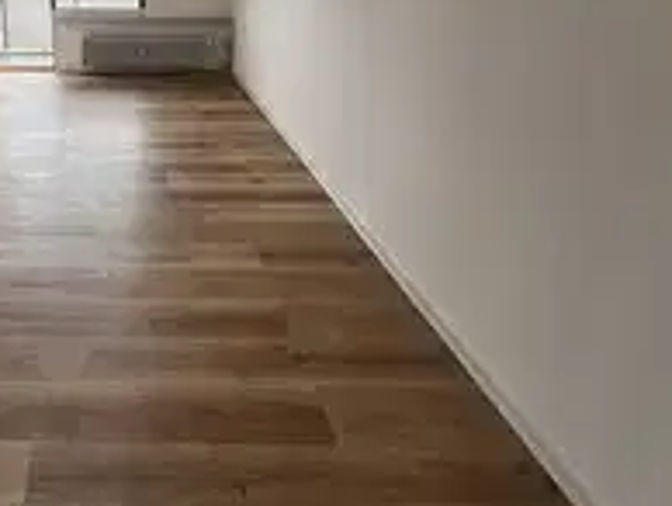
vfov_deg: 52.1
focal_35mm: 25
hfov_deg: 63.1
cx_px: 130
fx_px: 486
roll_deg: +0.2
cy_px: 114
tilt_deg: -16.5
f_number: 1.8
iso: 32
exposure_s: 1/106
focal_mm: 1.57
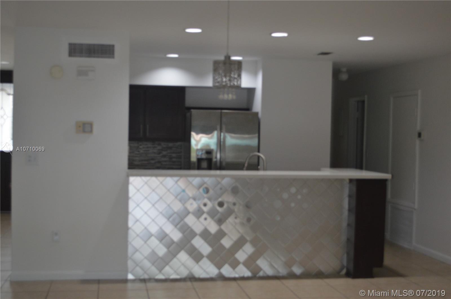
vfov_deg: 26.4
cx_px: 226
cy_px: 150
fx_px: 638
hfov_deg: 38.9
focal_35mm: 51
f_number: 5
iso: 800
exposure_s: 1/50
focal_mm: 34
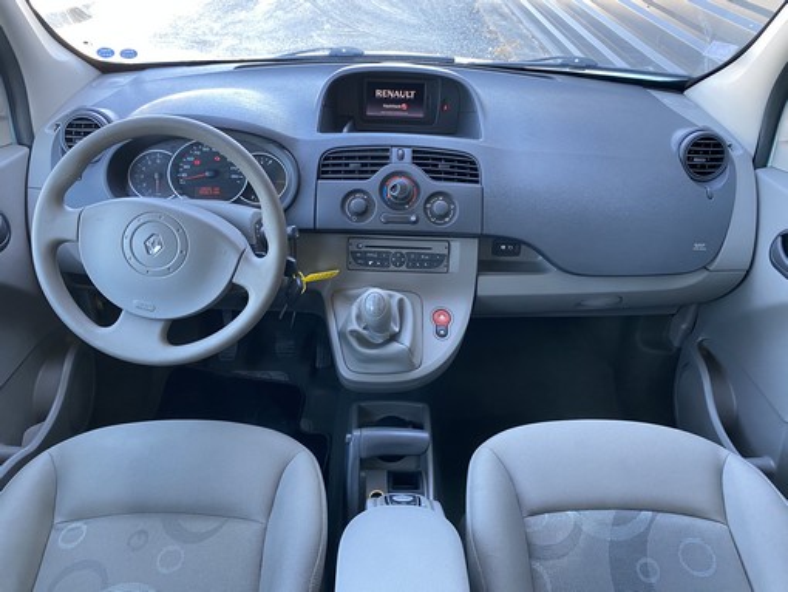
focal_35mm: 26
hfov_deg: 67.3
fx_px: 592
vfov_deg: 53.1
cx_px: 394
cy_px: 296
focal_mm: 4.25
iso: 125
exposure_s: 1/79
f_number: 1.8
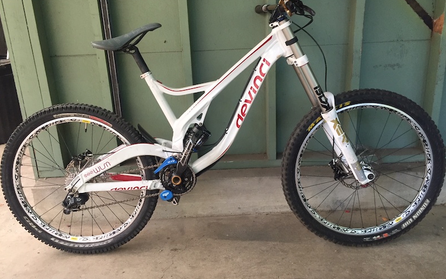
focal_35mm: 31
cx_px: 222
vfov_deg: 40.6
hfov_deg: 61.2
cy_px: 125
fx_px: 377
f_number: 2.2
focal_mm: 4.15
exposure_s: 1/30
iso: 50
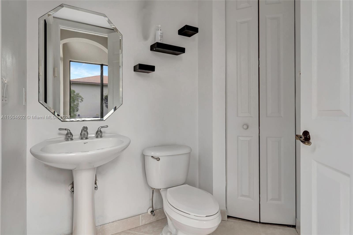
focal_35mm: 18
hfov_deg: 89.1
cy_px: 118
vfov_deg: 66.5
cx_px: 176
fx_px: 179
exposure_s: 1/5
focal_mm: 18.3
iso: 400
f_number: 8
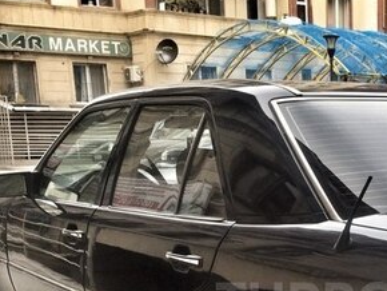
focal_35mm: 66
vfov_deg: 21.4
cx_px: 352
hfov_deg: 28.2
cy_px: 302
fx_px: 738
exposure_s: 1/255
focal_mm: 4.15
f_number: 2.2
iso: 32
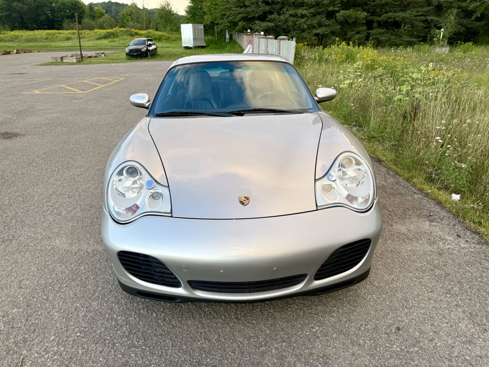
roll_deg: +0.5
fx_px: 339
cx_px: 244
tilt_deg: -22.2
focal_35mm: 24
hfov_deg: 71.6
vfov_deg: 56.8
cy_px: 184
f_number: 1.78
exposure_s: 1/156
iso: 64
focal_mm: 6.76
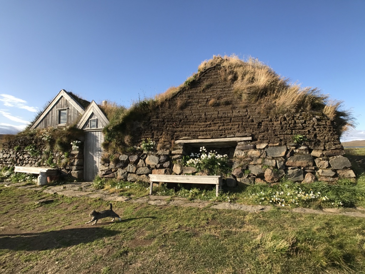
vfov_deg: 49.7
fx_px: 295
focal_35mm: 28
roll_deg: +0.4
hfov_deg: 63.4
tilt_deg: +3.2
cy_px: 137
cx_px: 182
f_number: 1.8
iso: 20
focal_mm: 3.99
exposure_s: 1/1153
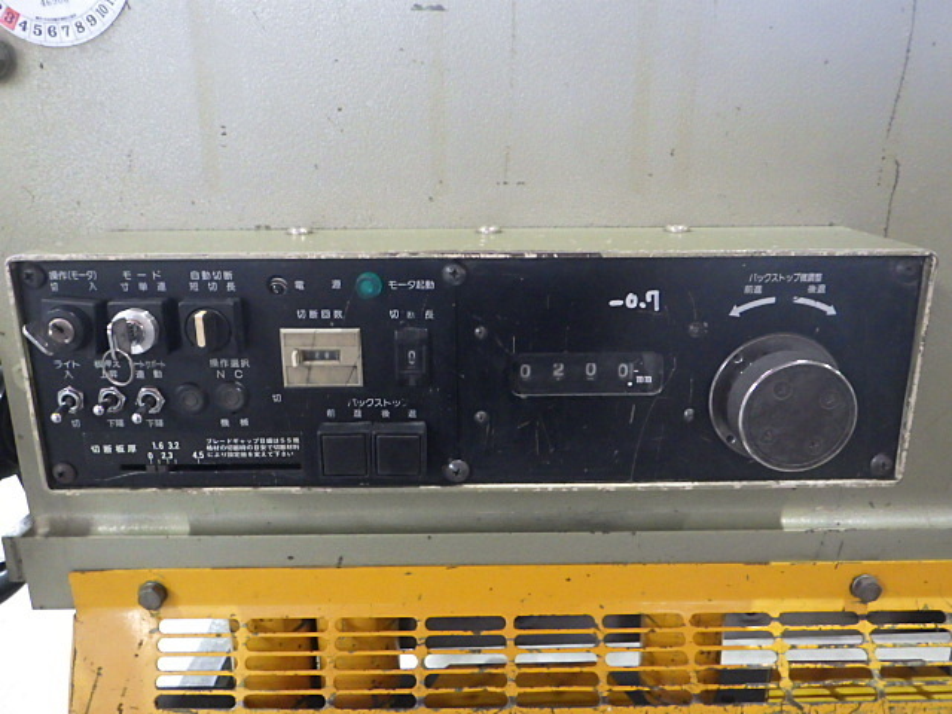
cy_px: 357
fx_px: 770
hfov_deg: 63.4
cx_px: 476
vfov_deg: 49.7
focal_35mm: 28
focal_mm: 5
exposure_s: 1/45
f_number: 3.5
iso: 1250
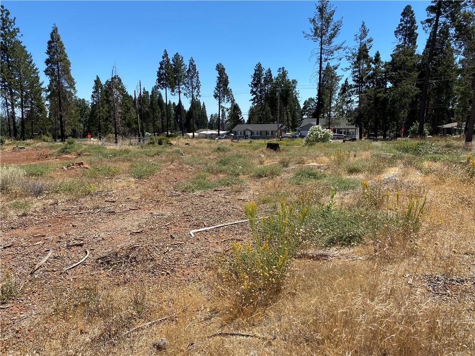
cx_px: 238
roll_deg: +1.5
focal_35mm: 26
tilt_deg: -12.5
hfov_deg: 67.3
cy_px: 178
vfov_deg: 53.1
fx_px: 357
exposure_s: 1/2513
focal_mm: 4.25
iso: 32
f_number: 1.8
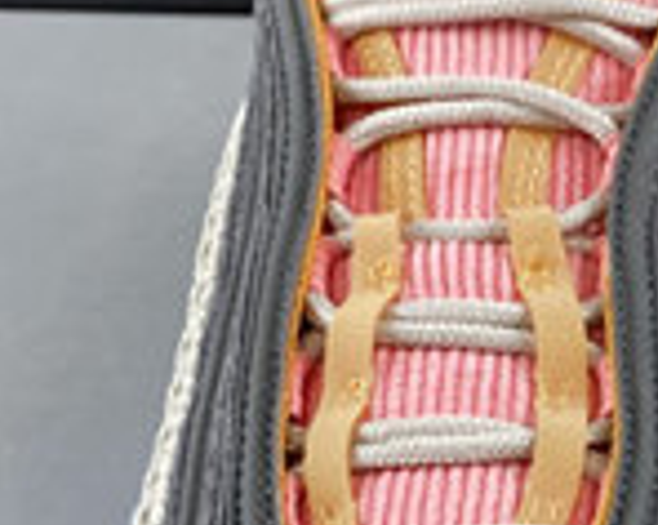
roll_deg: +0.2
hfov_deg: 14.7
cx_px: 1054
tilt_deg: -35.3
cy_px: 554
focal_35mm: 120
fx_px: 2334
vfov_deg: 12.6
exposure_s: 1/100
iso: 50
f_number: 1.8
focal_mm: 4.25
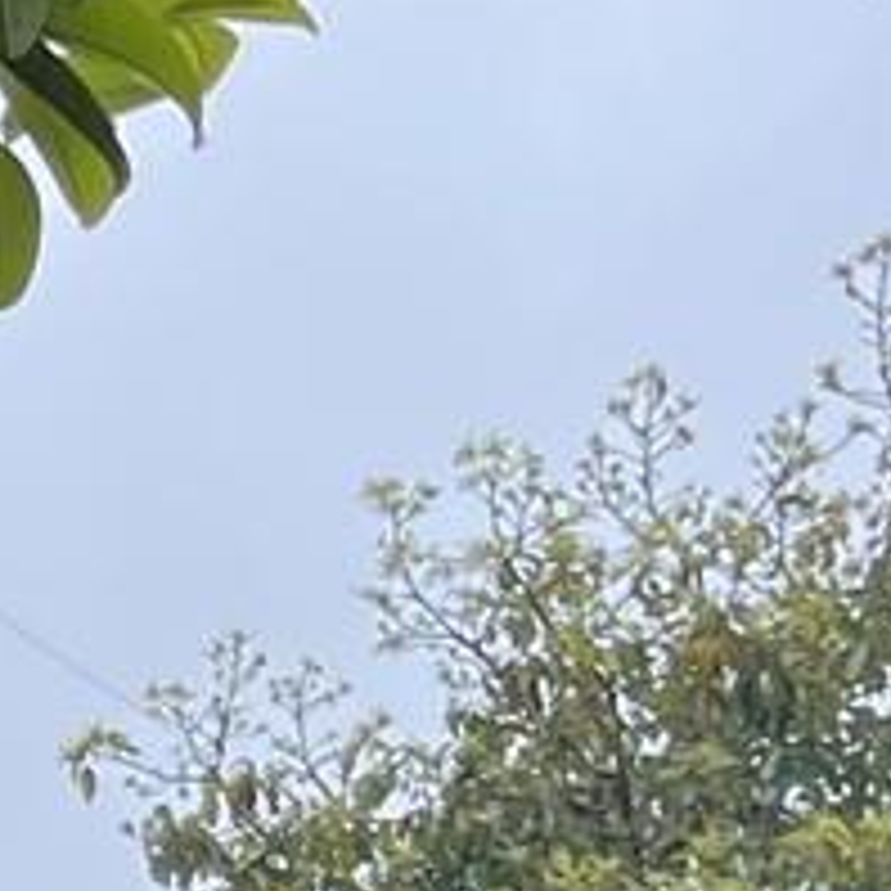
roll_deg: -0.3
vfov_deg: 9.0
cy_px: 1566
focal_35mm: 186
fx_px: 5417
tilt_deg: +6.1
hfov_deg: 8.7
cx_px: -1098
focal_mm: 5.1
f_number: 1.6
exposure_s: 1/742
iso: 50
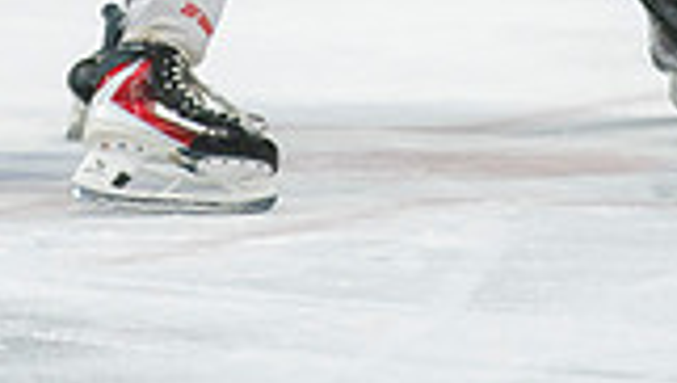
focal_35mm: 842
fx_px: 15133
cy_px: -301
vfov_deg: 1.4
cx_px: 442
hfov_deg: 2.6
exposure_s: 1/640
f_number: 2.8
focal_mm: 190
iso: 1250
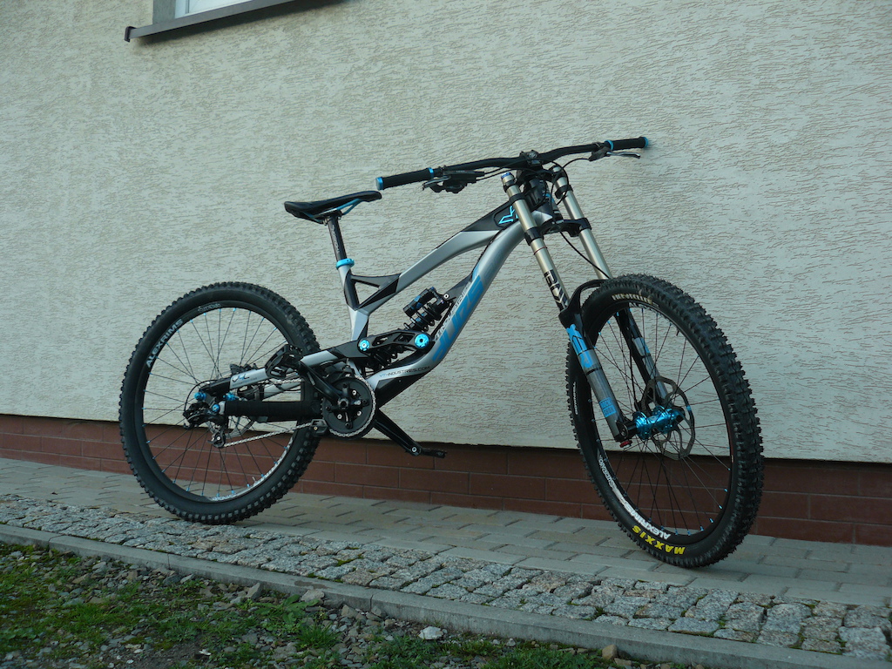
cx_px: 446
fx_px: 928
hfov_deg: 51.4
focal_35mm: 36
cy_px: 334
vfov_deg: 39.7
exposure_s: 1/50
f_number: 2.8
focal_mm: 6
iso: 100
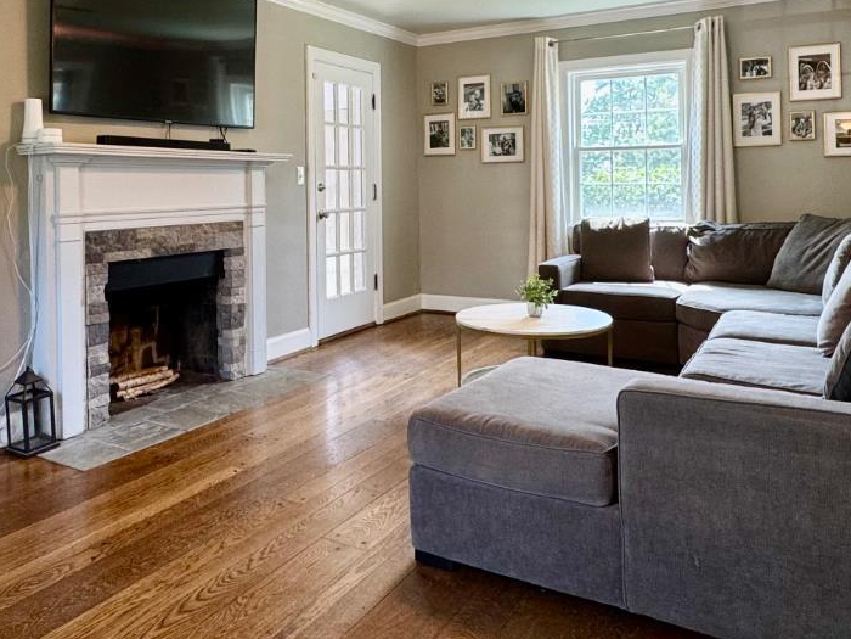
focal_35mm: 30
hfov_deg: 59.7
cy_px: 171
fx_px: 738
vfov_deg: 45.4
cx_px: 362
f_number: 2.2
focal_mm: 2.22
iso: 125
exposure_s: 1/120
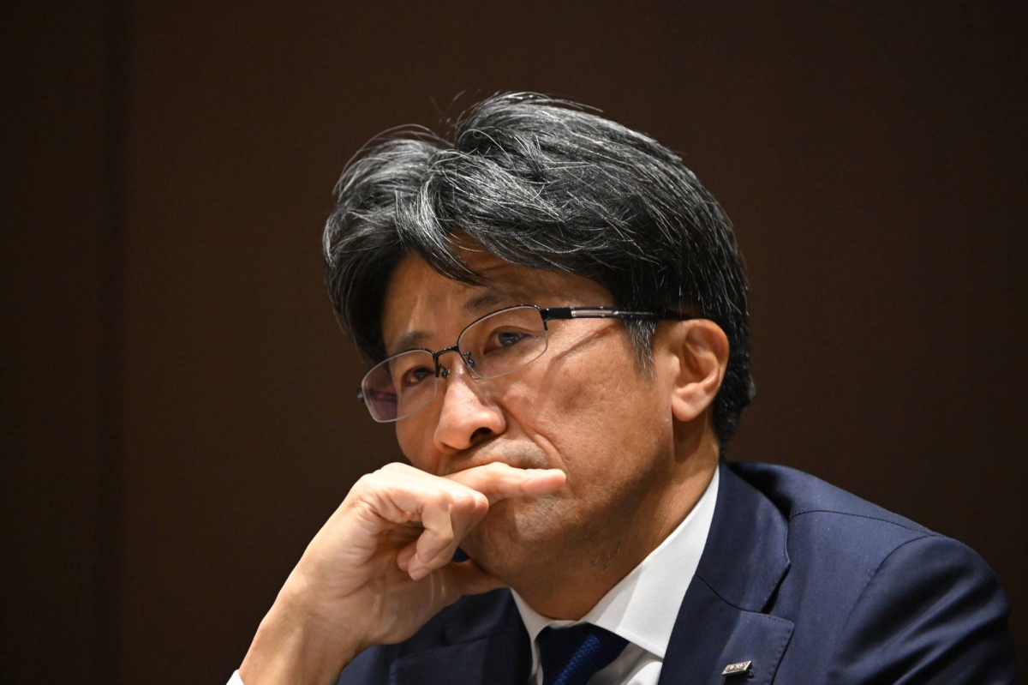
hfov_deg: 6.2
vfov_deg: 4.2
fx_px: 9419
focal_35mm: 330
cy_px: 342
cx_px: 514
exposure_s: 1/200
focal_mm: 330
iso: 10000
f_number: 4
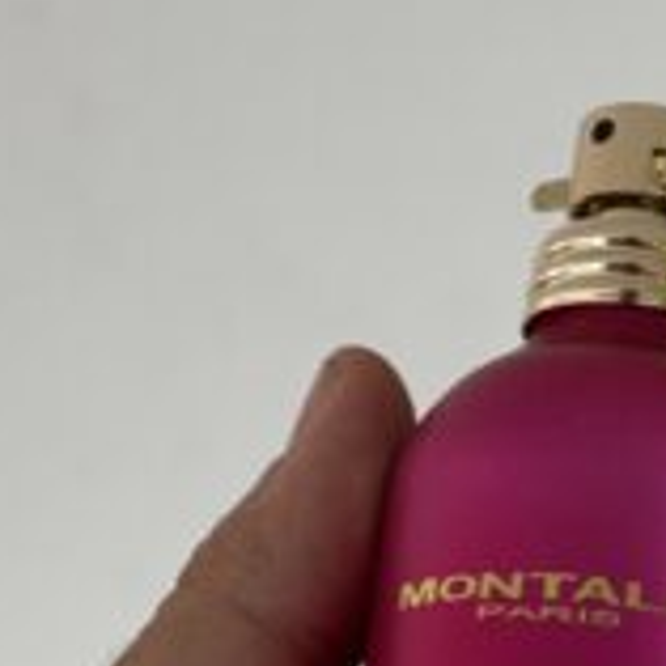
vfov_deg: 11.1
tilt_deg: -21.5
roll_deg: +5.2
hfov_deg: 11.3
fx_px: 3374
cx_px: 411
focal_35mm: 155
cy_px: 740
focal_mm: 6.76
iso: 100
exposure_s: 1/50
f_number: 1.78
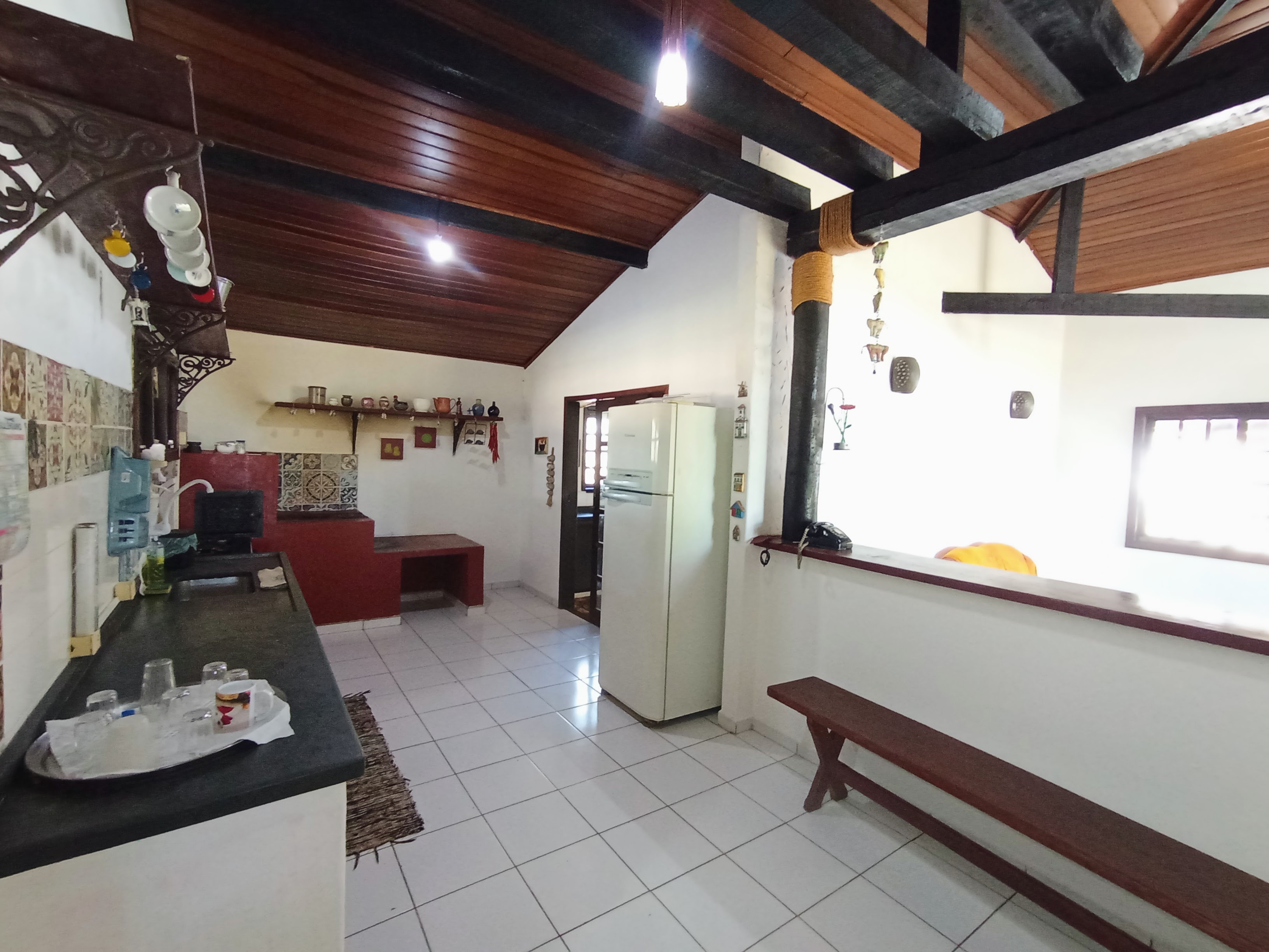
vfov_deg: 78.1
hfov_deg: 94.5
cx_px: 634
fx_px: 587
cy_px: 476
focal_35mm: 16
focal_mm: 1.65
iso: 409
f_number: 2.2
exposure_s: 1/30
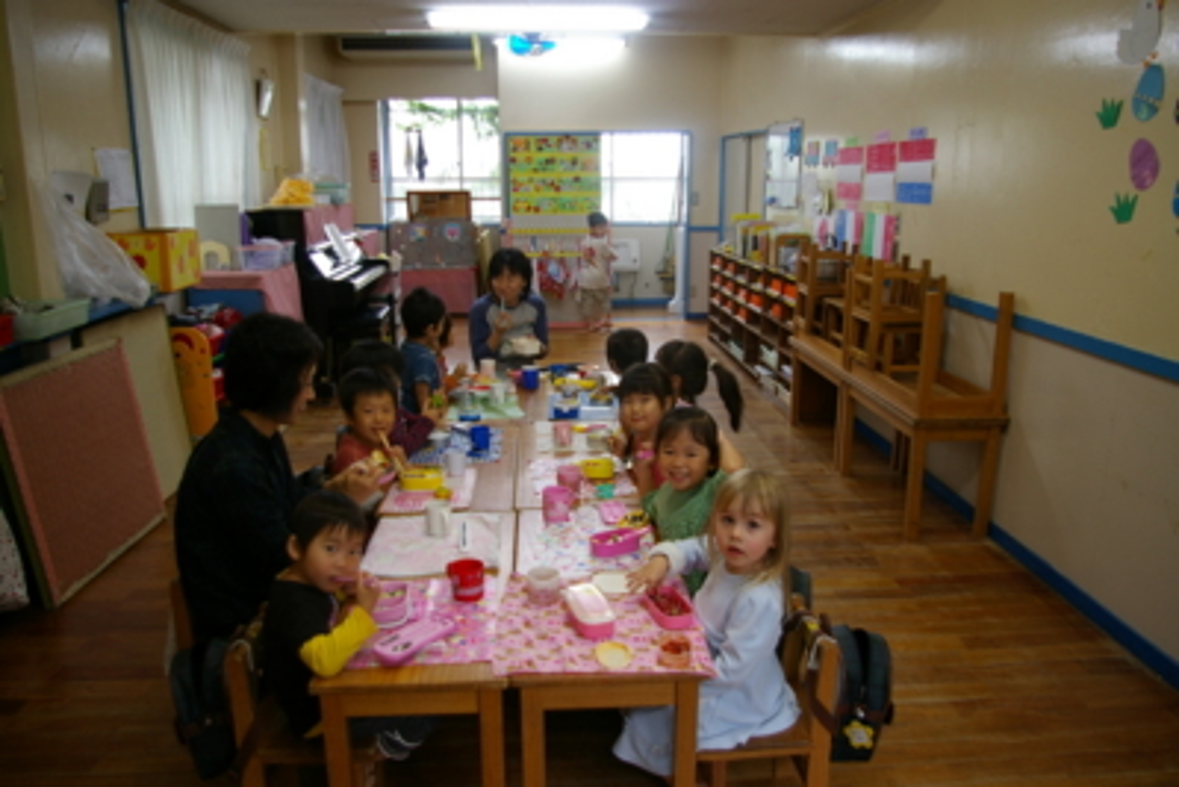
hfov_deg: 67.4
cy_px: 394
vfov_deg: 48.0
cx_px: 590
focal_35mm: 27
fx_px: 885
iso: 200
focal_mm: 18
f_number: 3.5
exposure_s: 1/30
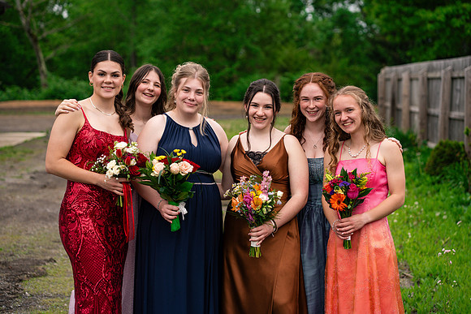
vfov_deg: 16.1
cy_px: 157
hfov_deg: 23.9
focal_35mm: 85
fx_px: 1112
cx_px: 236
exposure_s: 1/1000
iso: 400
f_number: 3.5
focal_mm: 85
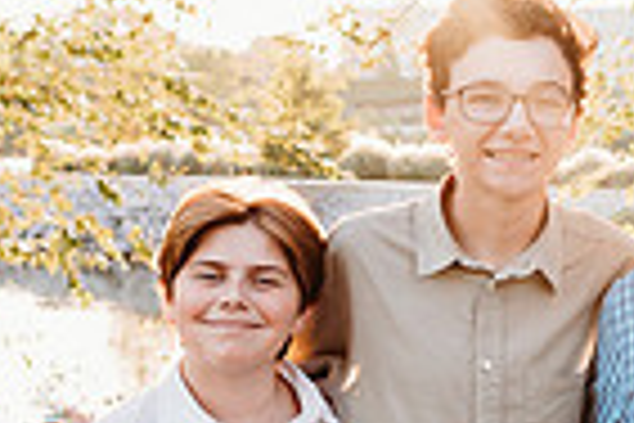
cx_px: 908
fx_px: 1743
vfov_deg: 13.8
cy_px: 290
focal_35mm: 99
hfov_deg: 18.6
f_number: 3.2
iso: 250
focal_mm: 24
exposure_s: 1/320
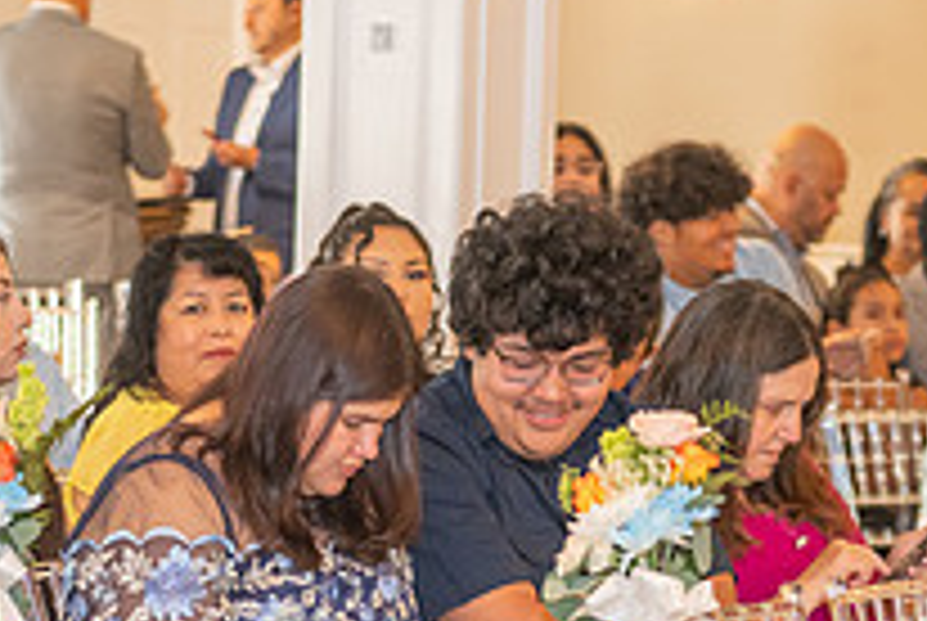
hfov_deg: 10.4
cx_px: 428
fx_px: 5080
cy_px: 839
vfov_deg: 6.9
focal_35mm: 197
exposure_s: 1/200
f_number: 2.8
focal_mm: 70
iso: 1250
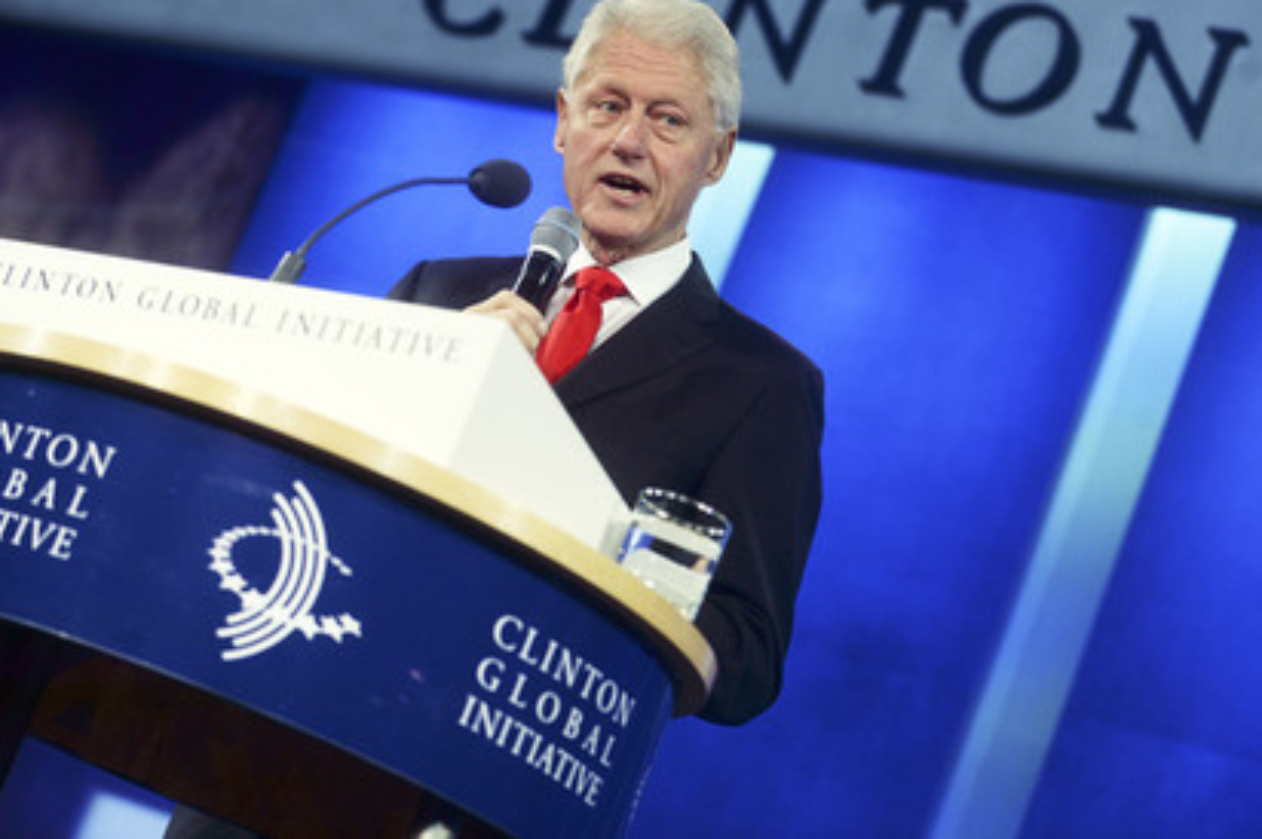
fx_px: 3293
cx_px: 619
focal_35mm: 94
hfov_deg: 21.7
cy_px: 383
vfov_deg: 14.5
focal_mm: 86
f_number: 4.5
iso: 1600
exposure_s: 1/500
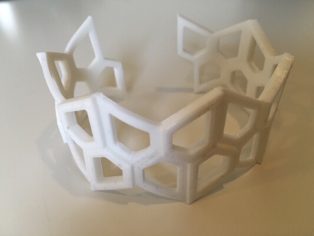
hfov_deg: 61.6
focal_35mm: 29
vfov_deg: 48.2
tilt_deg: -35.4
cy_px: 118
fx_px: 263
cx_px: 157
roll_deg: -0.3
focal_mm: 4.15
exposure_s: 1/30
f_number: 2.2
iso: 100
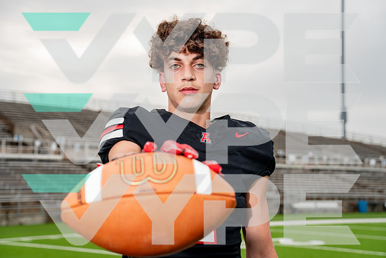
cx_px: 193
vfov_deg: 23.0
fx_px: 633
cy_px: 129
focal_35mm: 59
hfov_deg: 33.9
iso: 100
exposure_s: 1/250
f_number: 5
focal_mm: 59
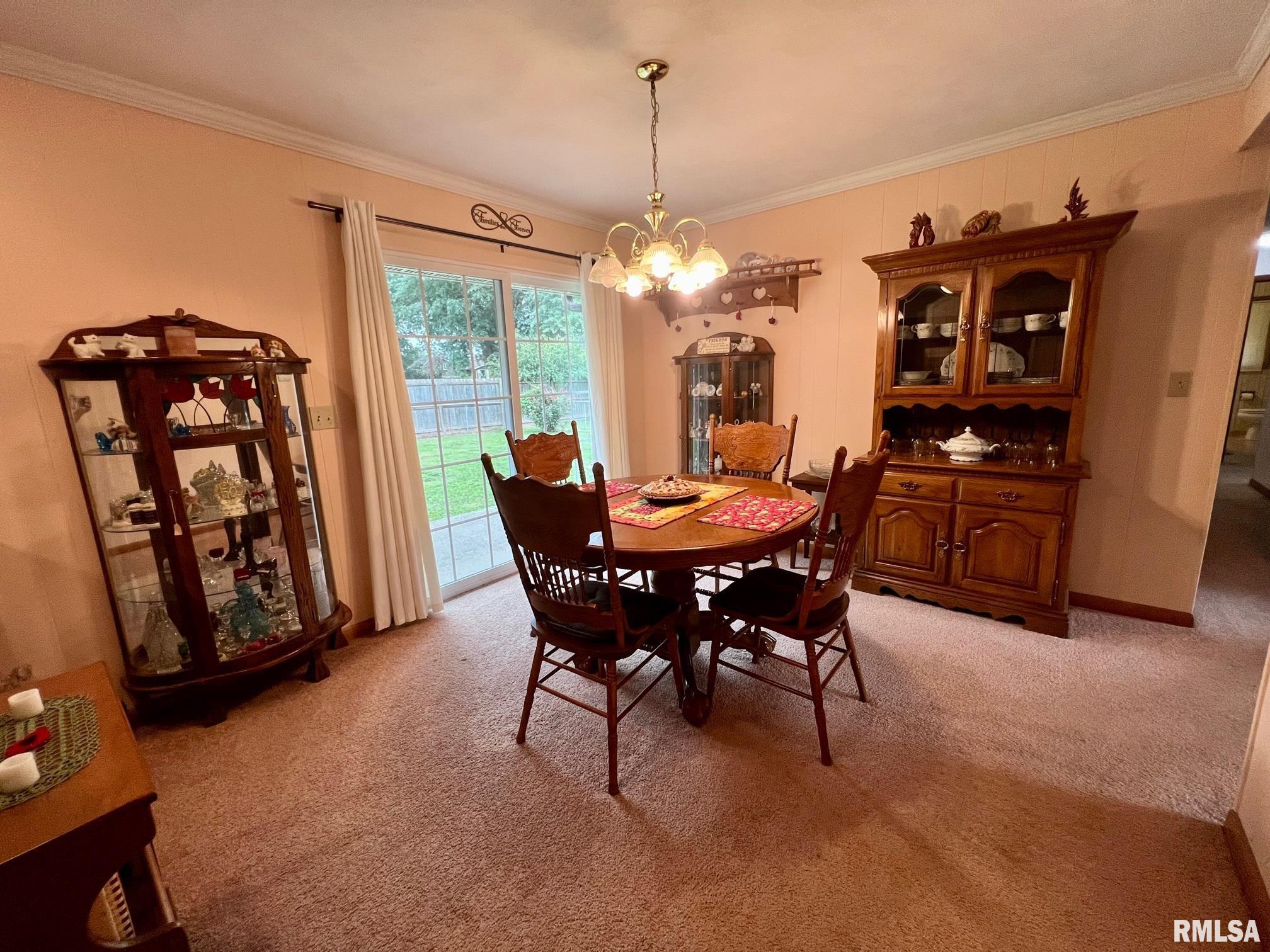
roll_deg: +2.5
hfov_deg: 106.2
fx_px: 477
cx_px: 635
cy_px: 476
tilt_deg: -11.8
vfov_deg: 89.9
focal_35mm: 13
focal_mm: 1.57
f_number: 1.8
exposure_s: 1/120
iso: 160
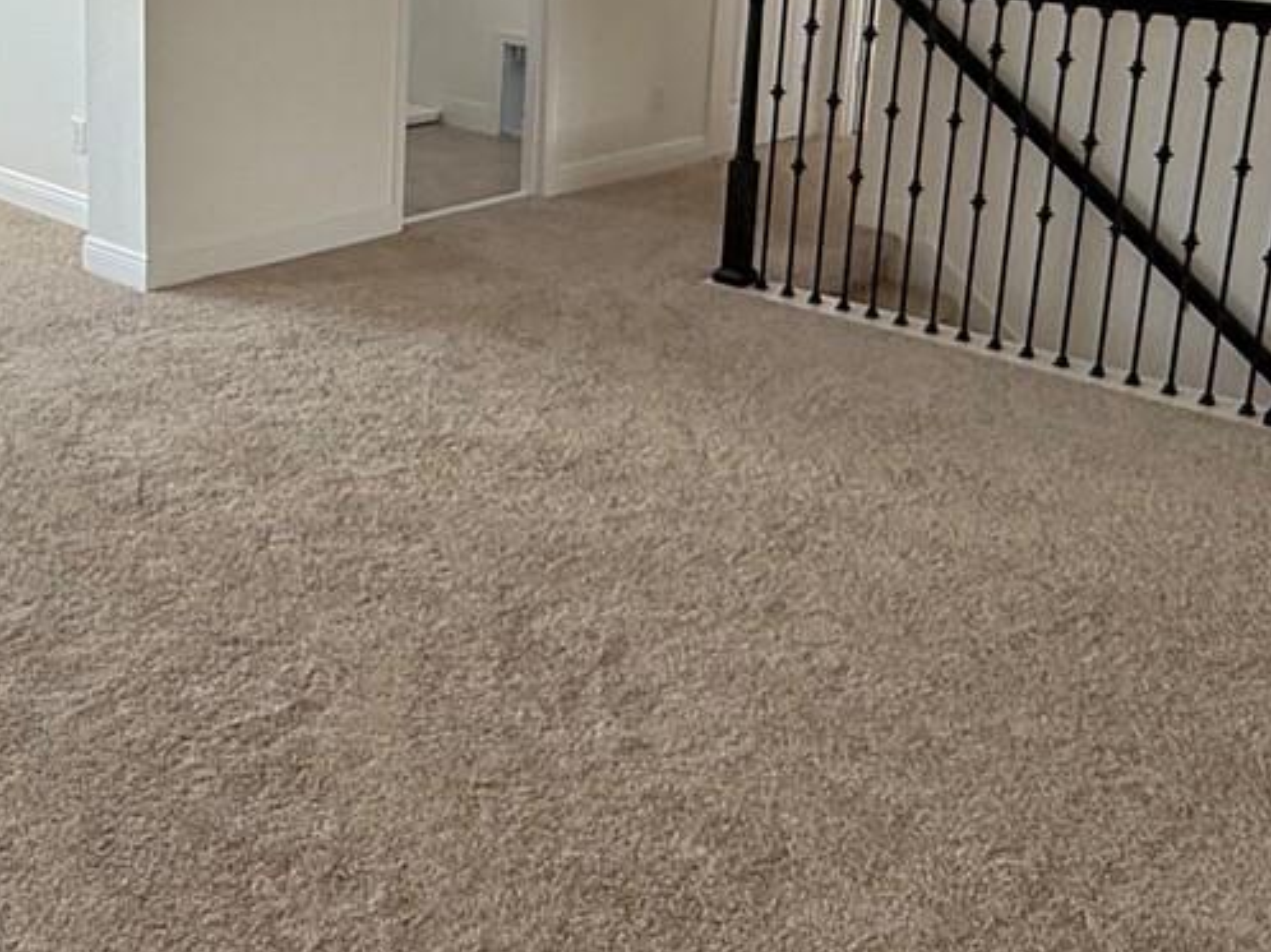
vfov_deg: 31.2
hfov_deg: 41.5
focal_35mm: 45
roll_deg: -1.7
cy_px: 163
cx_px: 419
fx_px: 1651
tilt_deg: -12.9
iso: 160
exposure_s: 1/99
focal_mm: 2.22
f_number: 2.2
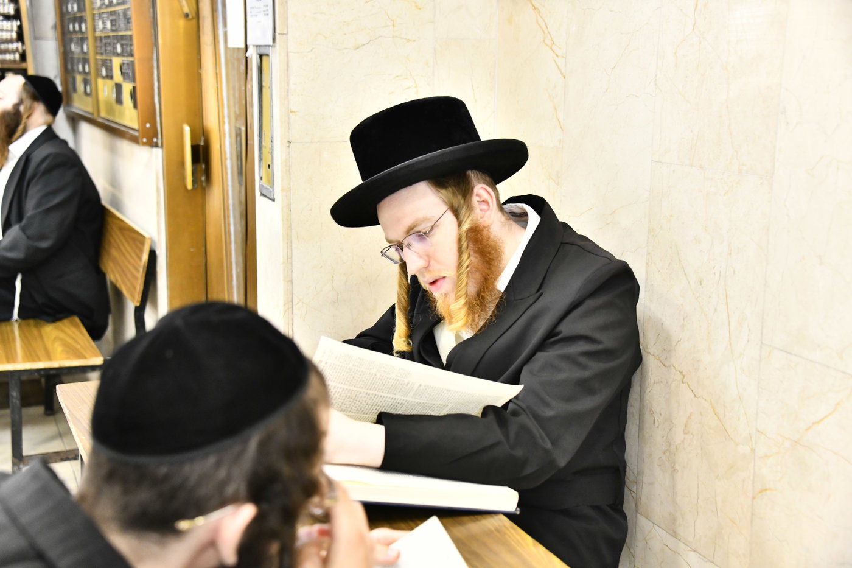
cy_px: 284
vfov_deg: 27.0
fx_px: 1183
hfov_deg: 39.6
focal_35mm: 50
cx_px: 426
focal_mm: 50
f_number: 5
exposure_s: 1/160
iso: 2500
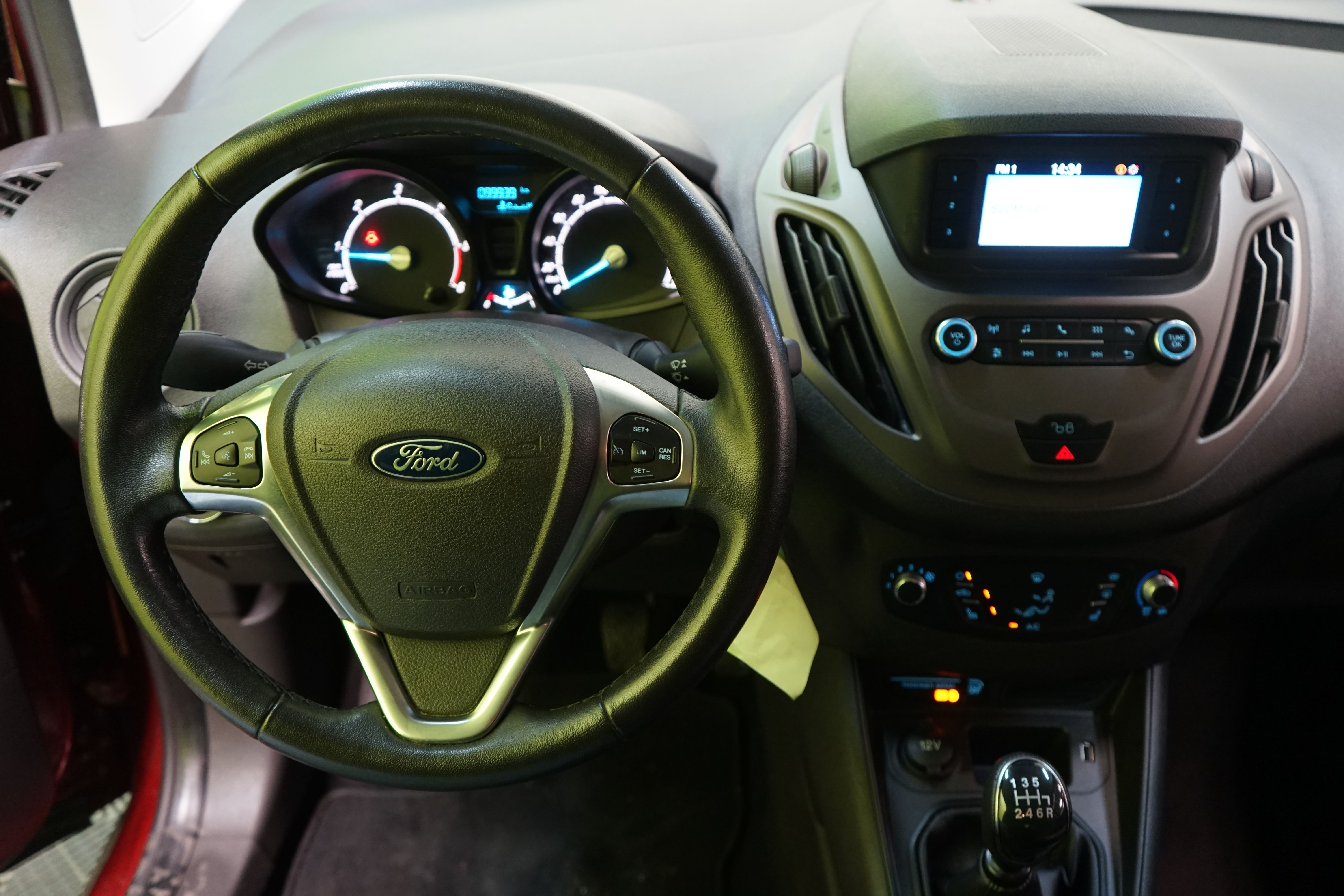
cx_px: 672
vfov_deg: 40.0
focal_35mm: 33
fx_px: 1232
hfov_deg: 57.2
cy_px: 448
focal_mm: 33
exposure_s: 1/30
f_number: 4
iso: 1600
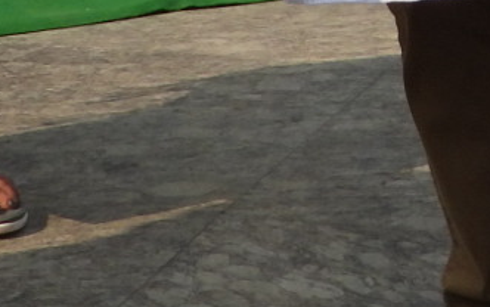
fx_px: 3969
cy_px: -708
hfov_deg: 7.0
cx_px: 509
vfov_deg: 4.2
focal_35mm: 297
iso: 100
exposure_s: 1/1600
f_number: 3.2
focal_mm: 7.4
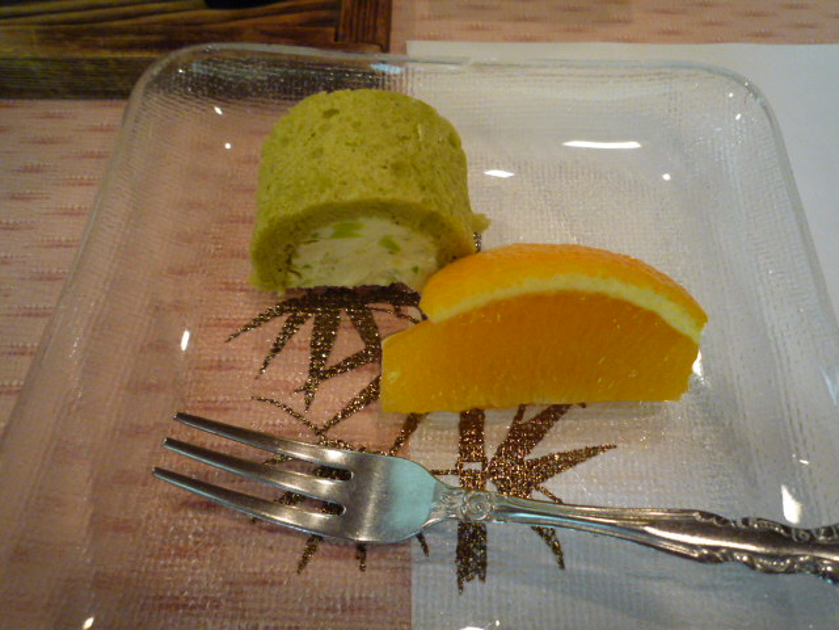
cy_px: 315
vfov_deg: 54.9
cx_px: 420
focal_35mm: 25
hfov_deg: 69.4
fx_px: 606
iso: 400
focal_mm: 4.4
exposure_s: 1/20
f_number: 2.8
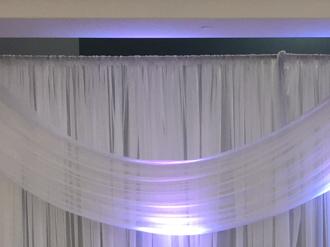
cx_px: 419
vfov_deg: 12.5
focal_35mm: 116
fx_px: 1106
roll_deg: -0.4
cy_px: 292
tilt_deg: -1.8
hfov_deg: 16.1
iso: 50
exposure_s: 1/30
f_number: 2.2
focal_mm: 4.15
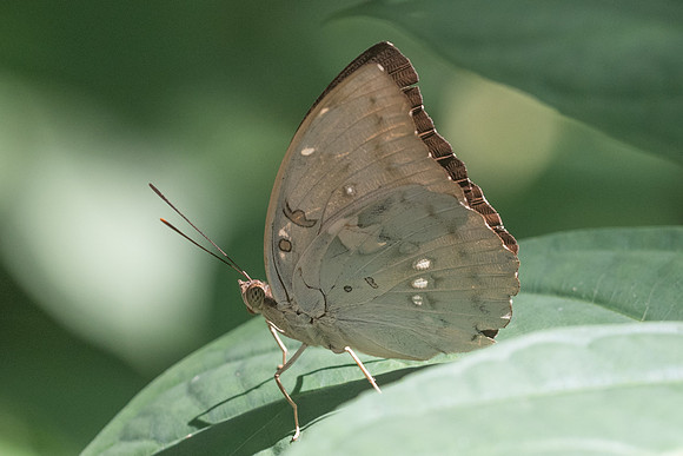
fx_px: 8370
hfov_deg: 4.7
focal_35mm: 441
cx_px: 281
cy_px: 292
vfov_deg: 3.1
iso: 800
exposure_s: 1/1250
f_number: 4.5
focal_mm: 150
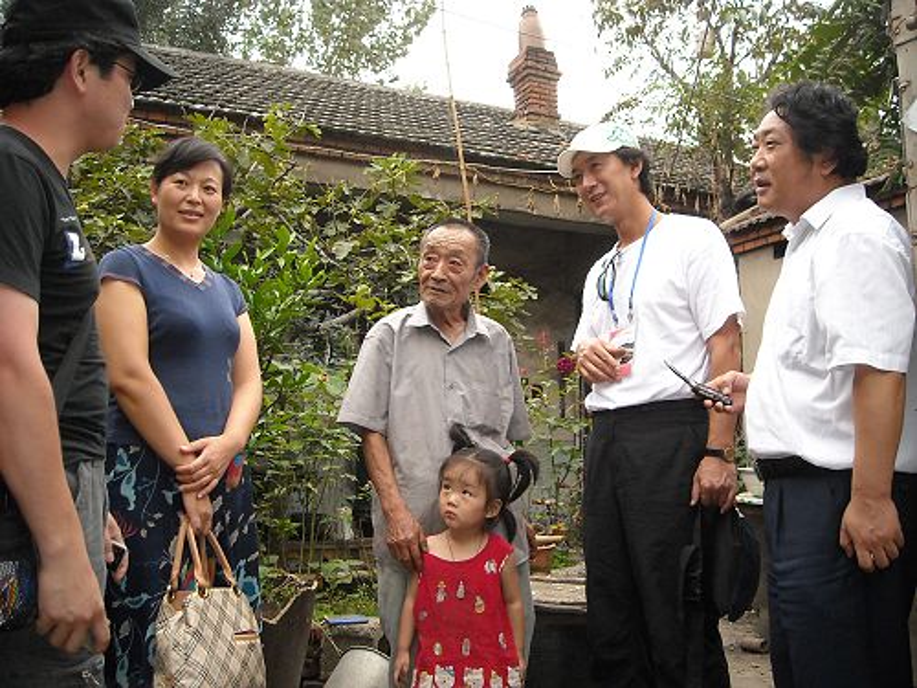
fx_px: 927
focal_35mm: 35
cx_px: 458
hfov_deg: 52.6
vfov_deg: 40.7
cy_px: 344
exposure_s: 1/60
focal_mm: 5.7
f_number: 2.8
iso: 200
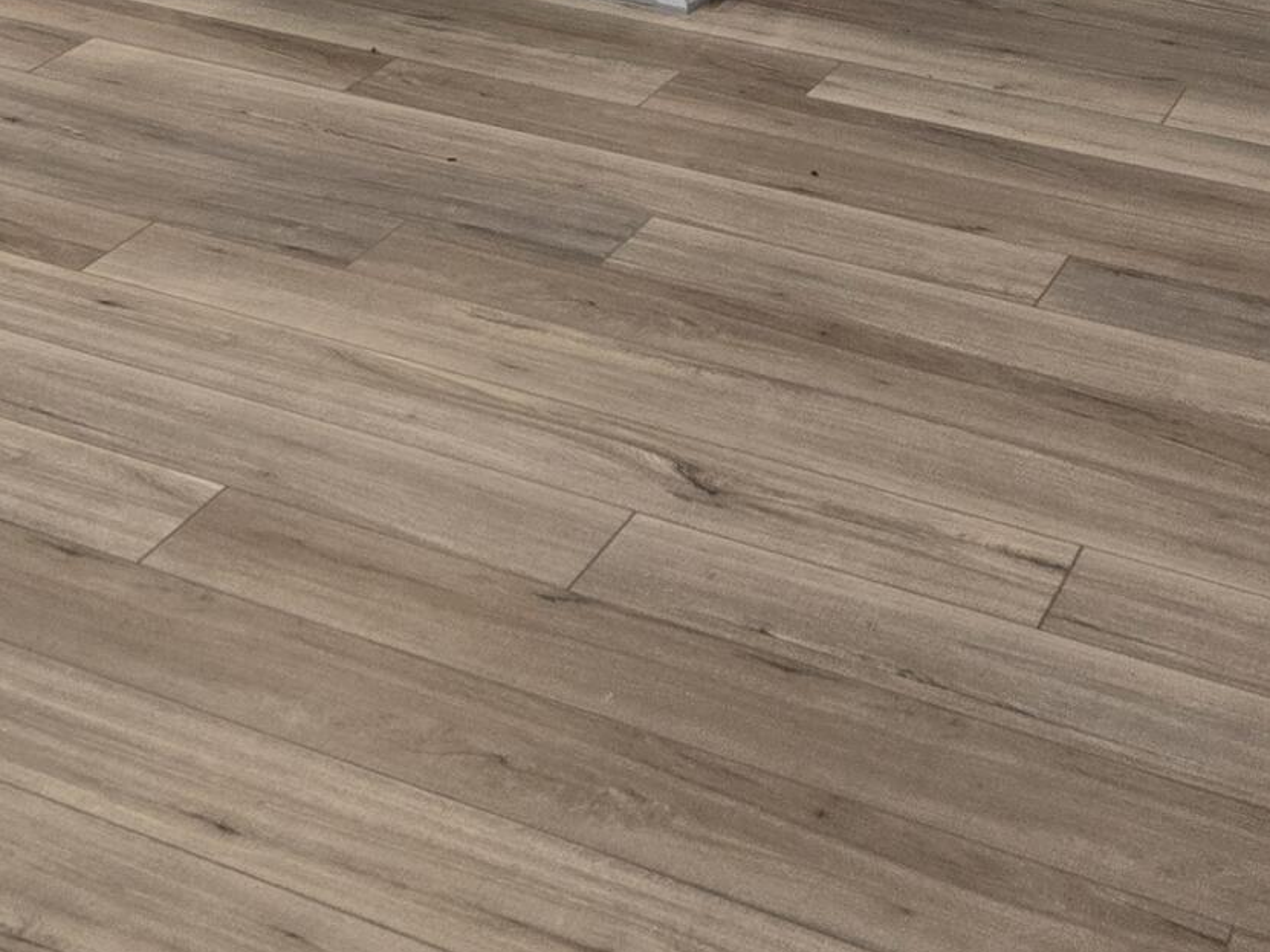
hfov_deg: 22.0
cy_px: -620
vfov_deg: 15.8
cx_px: -190
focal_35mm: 83
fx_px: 3045
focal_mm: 5.4
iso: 200
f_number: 1.8
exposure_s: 1/120
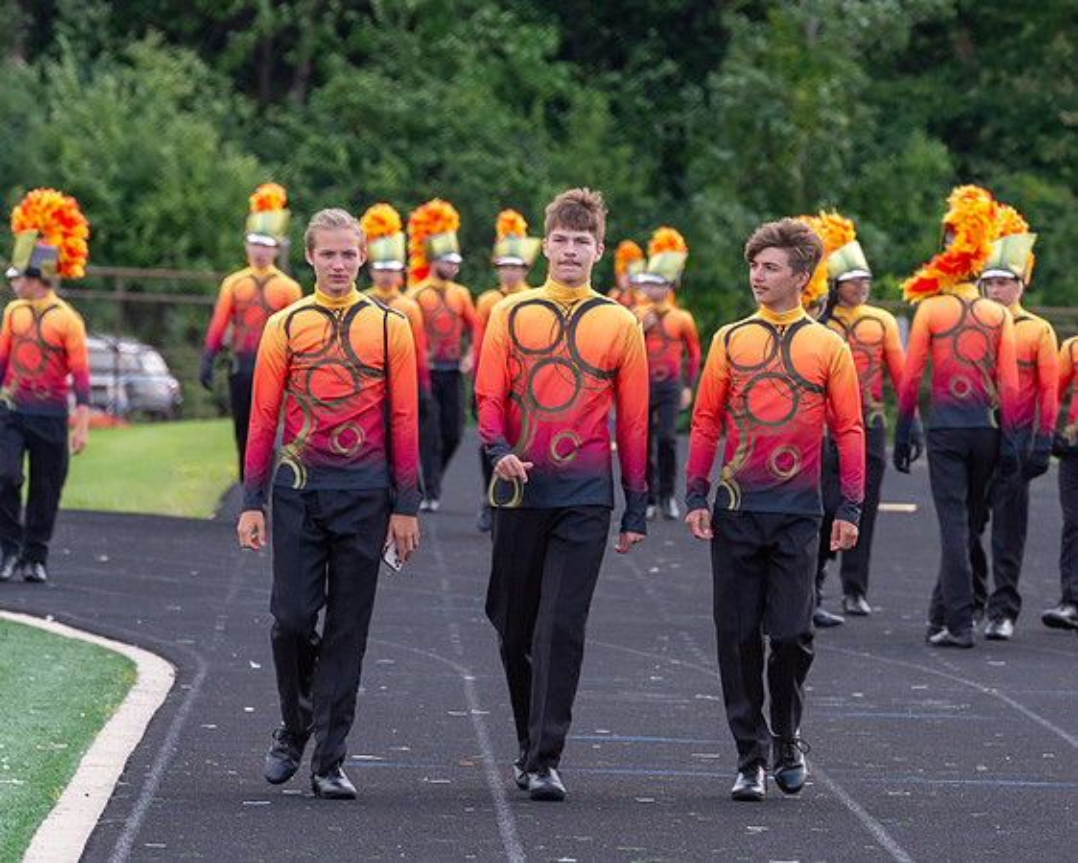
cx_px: 577
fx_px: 12157
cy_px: 395
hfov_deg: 5.1
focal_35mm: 381
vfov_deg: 4.1
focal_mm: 200
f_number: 7.1
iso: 1000
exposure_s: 1/400
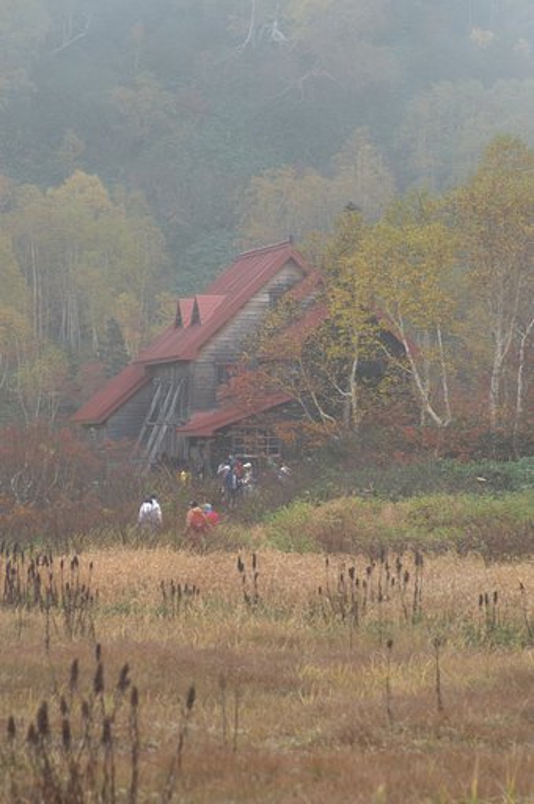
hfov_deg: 8.7
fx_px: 3514
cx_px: 267
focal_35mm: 158
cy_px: 402
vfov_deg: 13.1
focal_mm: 105
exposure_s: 1/80
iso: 100
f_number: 5.6
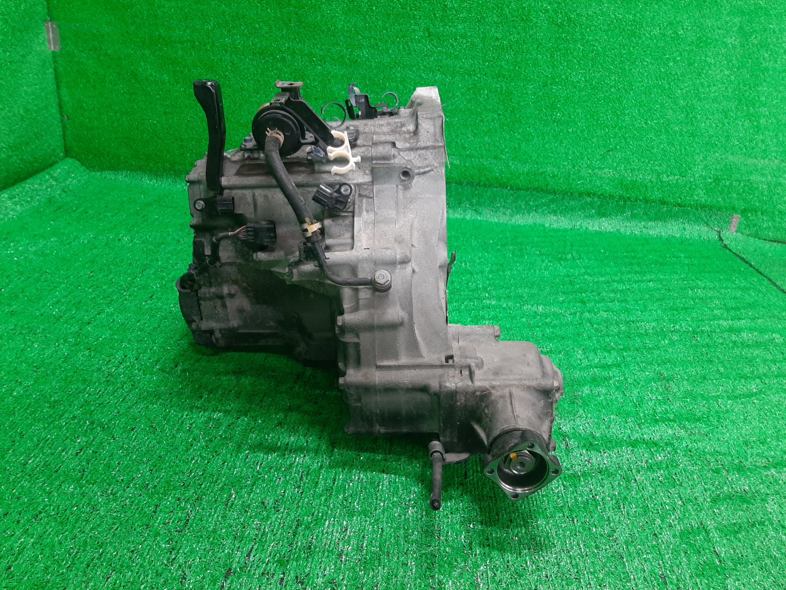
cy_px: 295
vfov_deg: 53.1
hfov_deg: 67.3
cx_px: 393
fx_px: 590
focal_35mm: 26
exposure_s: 1/50
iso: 111
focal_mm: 3.93
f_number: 1.7
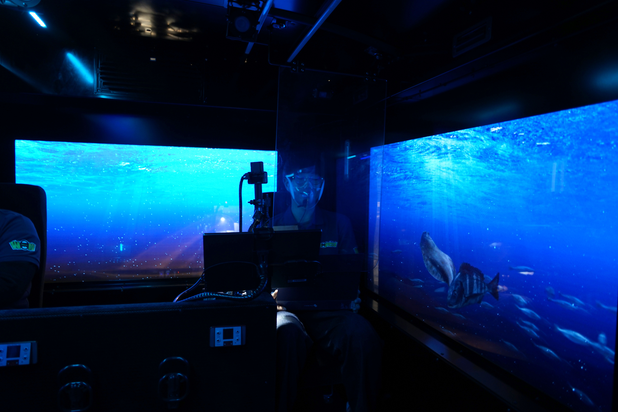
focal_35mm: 24
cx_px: 309
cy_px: 206
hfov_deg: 73.7
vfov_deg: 53.1
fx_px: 412
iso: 400
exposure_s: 1/25
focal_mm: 24
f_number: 3.5
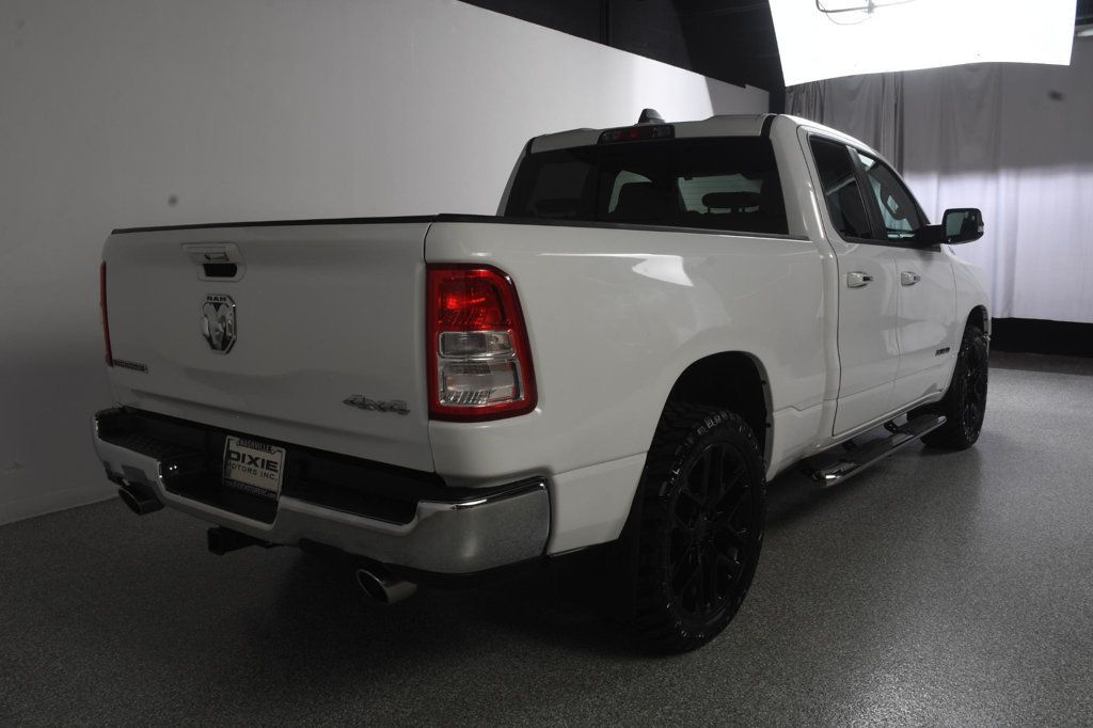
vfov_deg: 43.6
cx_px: 546
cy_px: 364
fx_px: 910
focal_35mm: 30
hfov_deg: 61.9
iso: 100
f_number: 13
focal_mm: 20
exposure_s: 1/160
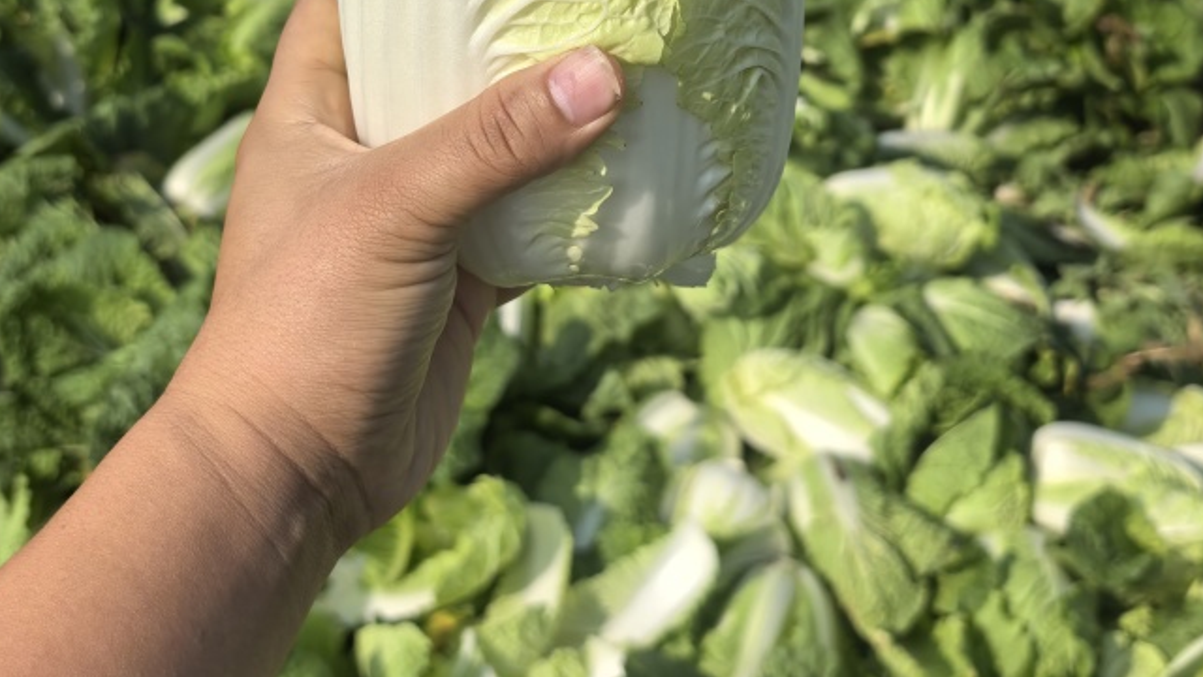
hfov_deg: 42.1
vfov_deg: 23.3
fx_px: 1563
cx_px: 585
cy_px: -16
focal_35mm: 49
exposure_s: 1/3704
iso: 50
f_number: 2
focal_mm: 6.98
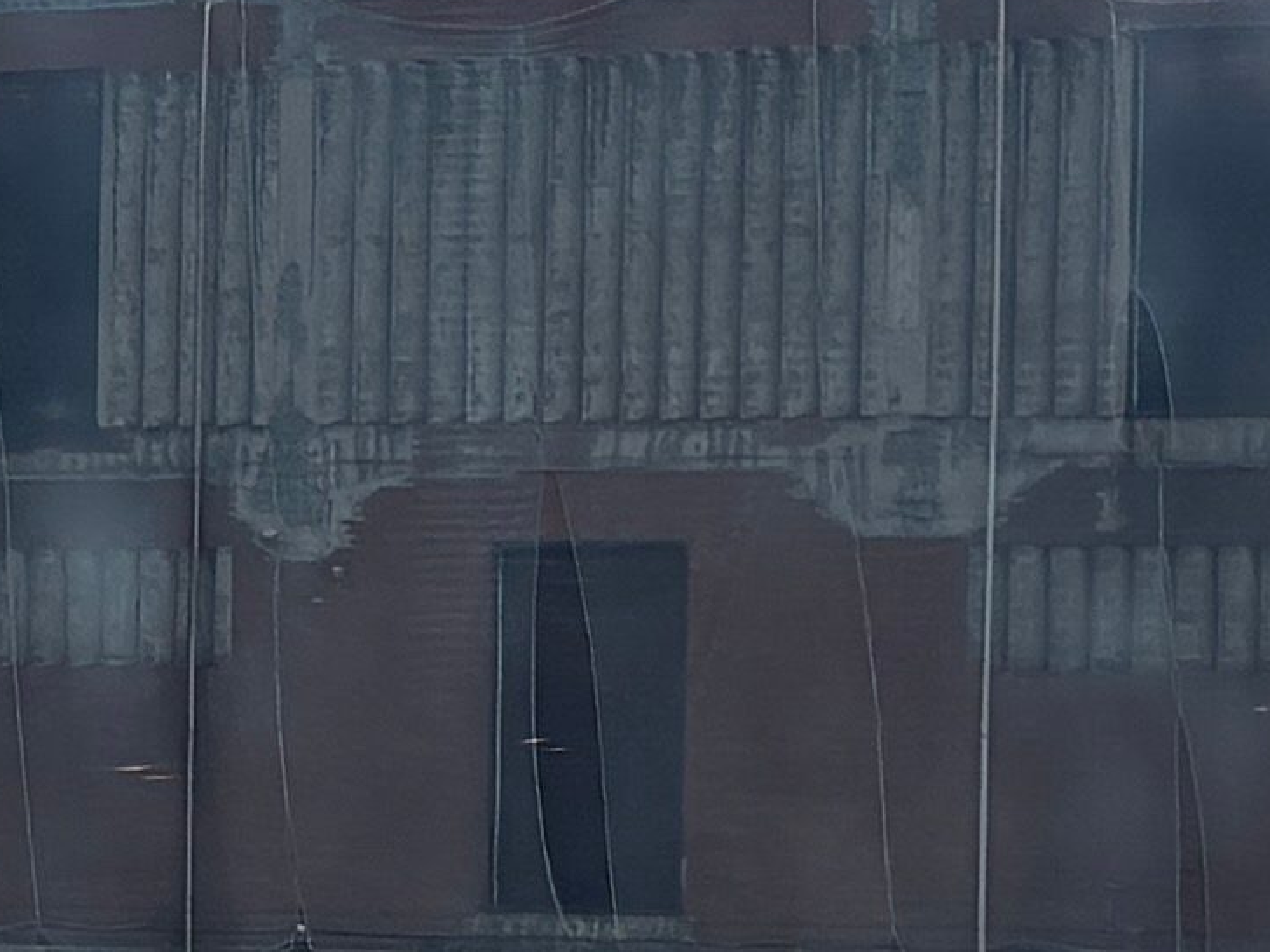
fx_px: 7484
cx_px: -1071
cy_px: 894
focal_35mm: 204
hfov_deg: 9.2
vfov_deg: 7.3
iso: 50
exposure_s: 1/2024
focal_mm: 5.96
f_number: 1.6
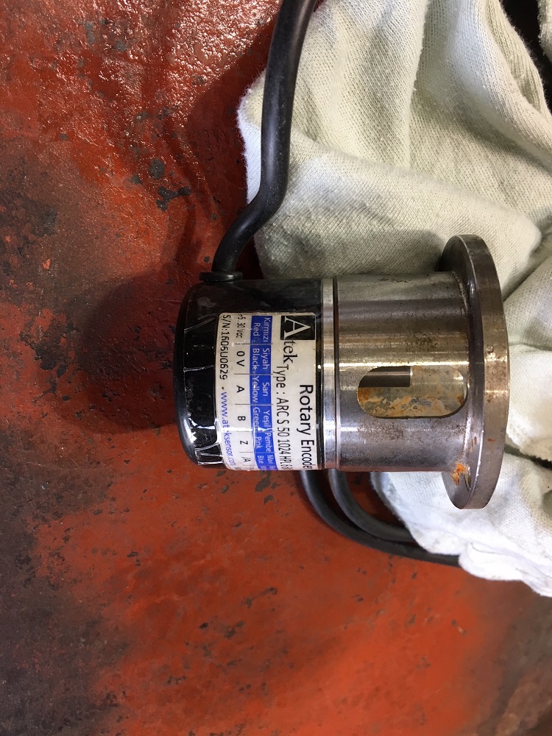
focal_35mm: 29
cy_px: 368
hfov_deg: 48.2
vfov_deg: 61.7
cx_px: 276
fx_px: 617
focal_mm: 4.15
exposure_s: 1/30
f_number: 2.2
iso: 40
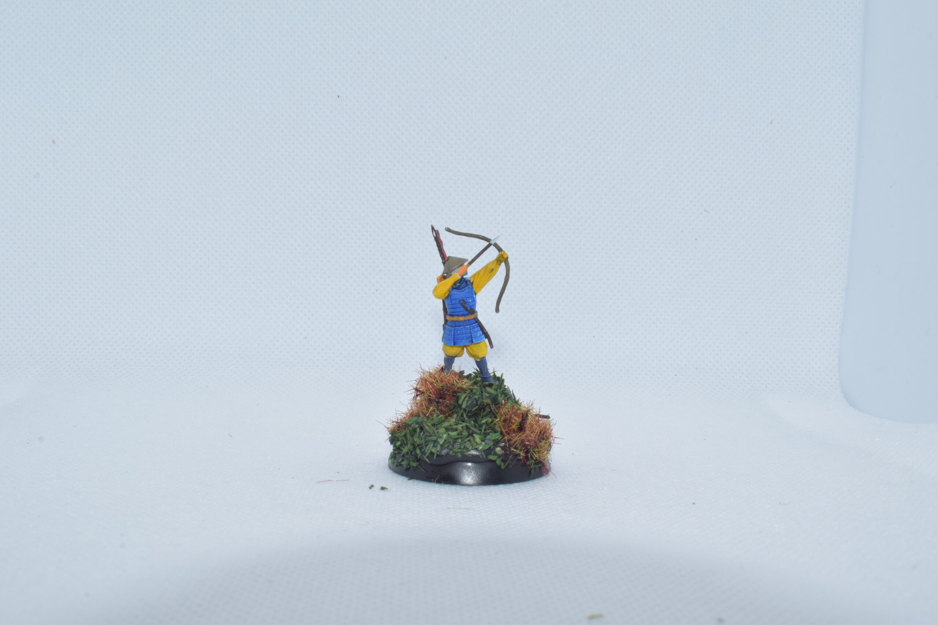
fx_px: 938
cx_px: 469
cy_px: 312
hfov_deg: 53.1
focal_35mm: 36
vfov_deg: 36.9
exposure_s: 1/125
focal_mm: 24
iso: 800
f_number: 22
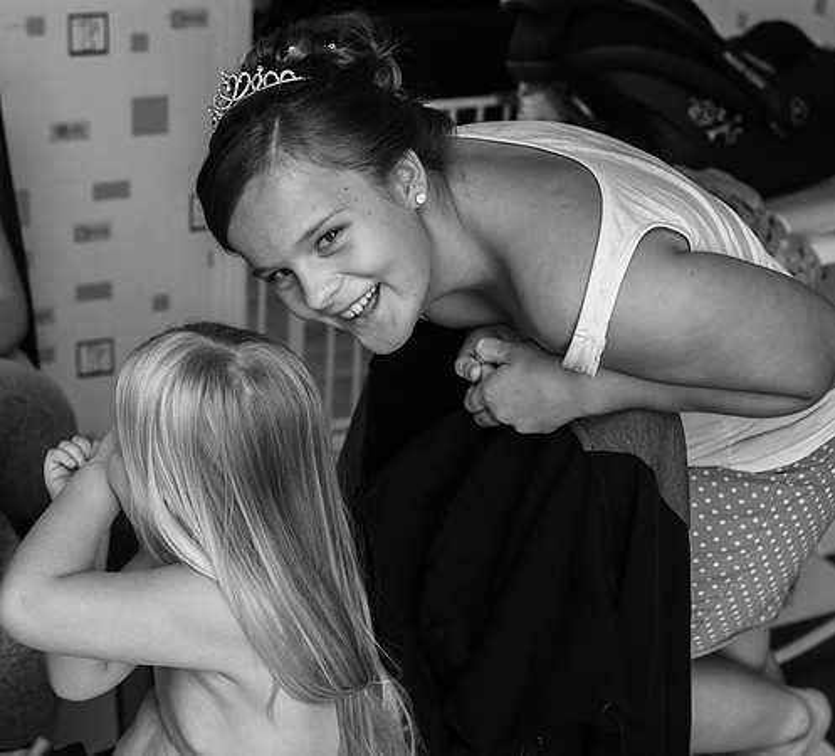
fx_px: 1530
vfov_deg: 27.5
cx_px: 378
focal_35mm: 59
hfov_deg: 30.5
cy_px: 232
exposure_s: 1/160
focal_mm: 35
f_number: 3.2
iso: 100
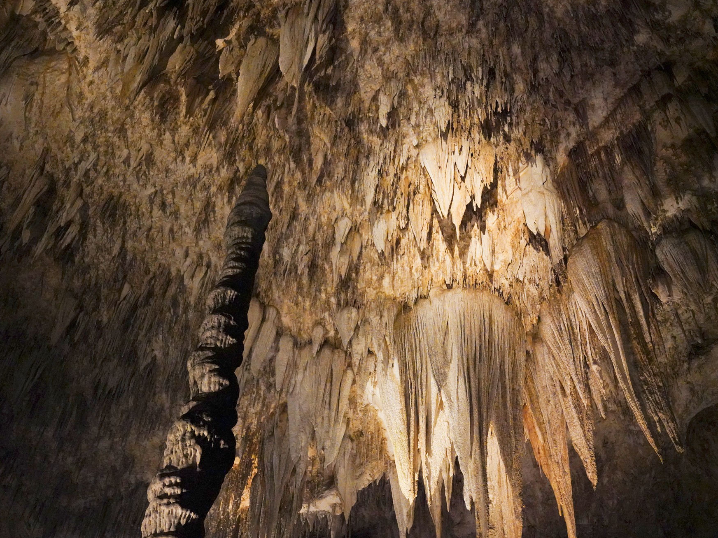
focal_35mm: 43
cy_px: 271
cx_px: 392
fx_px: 892
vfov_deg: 33.6
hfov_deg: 43.8
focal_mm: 39
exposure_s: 1/80
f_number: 5
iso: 12800
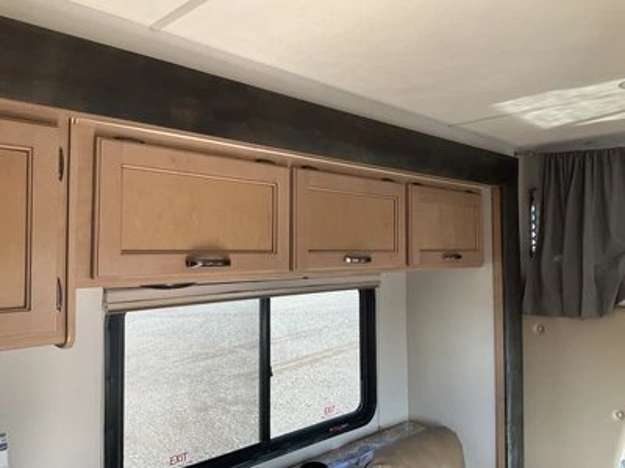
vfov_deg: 48.2
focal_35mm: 29
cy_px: 234
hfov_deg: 61.7
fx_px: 524
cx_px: 312
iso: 50
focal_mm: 3
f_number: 1.8
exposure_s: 1/122
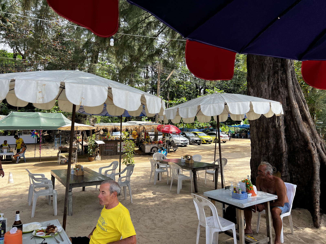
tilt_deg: +3.2
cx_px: 163
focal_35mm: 26
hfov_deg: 67.3
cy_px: 122
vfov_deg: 53.1
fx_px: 245
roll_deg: +0.9
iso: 50
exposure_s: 1/1553
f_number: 1.5
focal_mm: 5.7
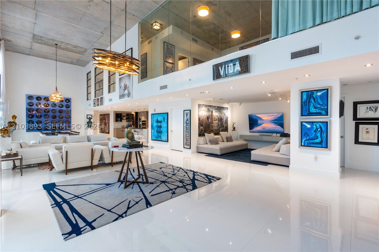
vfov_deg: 73.7
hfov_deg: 96.7
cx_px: 190
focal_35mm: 16
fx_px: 168
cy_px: 126
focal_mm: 16
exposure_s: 1/20
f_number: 9
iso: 800
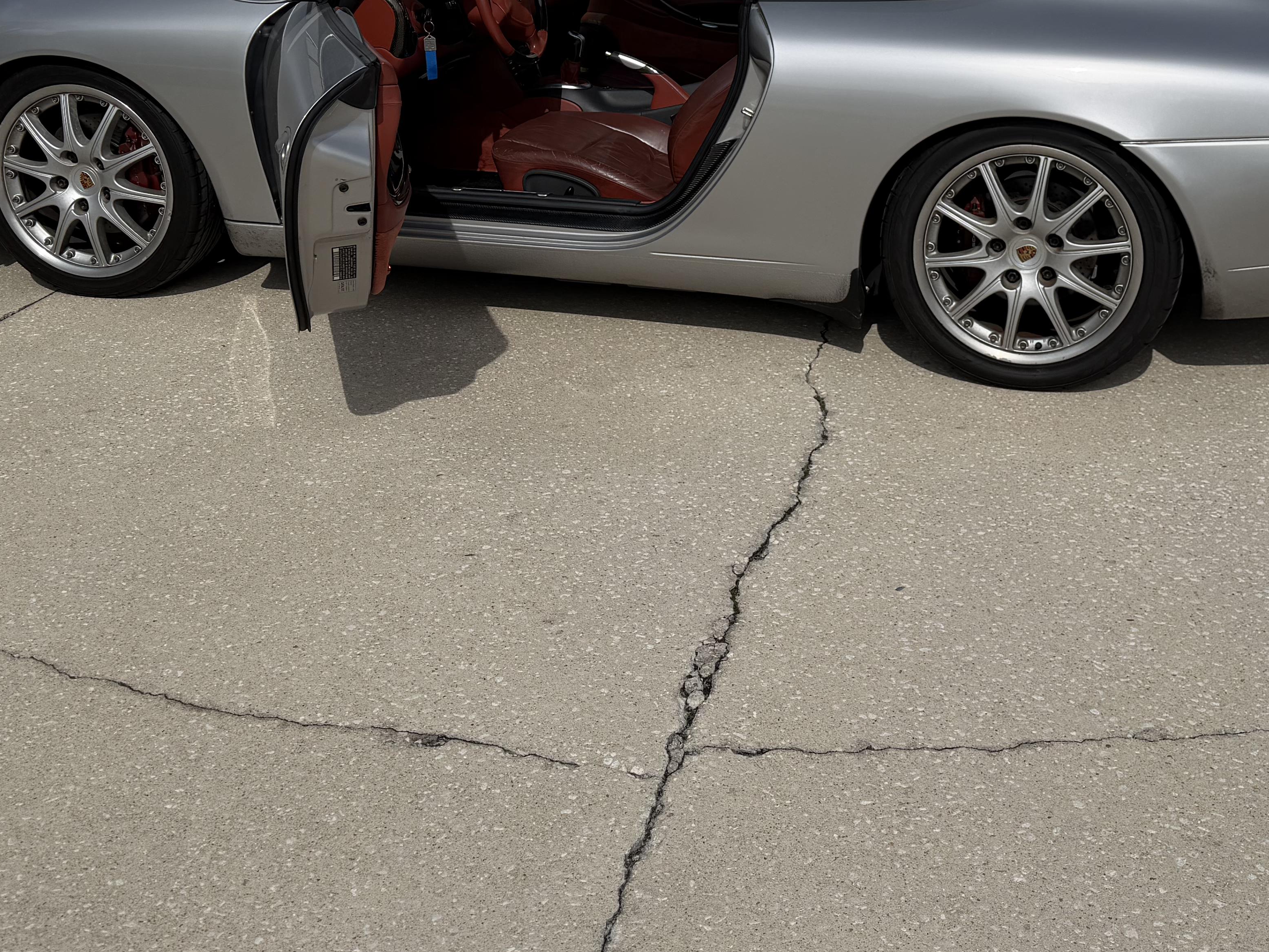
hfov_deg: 42.7
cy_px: 168
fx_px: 1613
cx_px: 779
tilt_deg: -14.3
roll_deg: +1.8
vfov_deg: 31.9
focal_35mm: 44
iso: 80
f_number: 1.78
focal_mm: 6.76
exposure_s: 1/11905
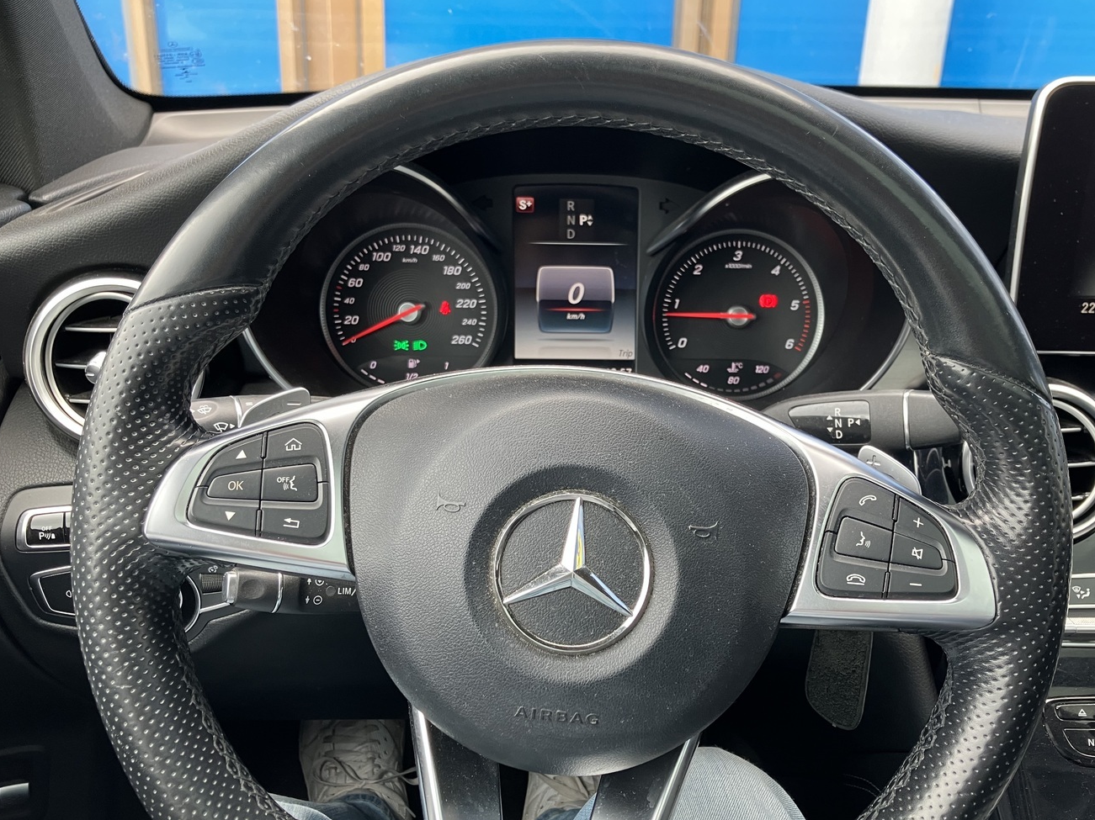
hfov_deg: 58.3
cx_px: 596
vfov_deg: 45.4
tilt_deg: -19.6
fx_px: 980
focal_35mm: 31
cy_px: 434
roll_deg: -2.4
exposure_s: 1/90
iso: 80
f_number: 1.8
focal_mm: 3.99
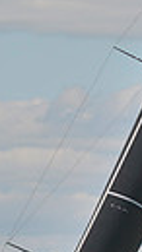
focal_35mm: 1121
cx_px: 92
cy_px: 171
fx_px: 7514
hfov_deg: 1.1
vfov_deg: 1.9
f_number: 6.3
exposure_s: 1/1250
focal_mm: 240
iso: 200
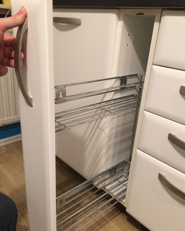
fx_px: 212
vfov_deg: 57.2
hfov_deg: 47.1
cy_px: 118
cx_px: 93
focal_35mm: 31
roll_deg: -4.2
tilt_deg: -25.9
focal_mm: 4.15
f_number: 2.2
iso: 250
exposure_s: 1/33
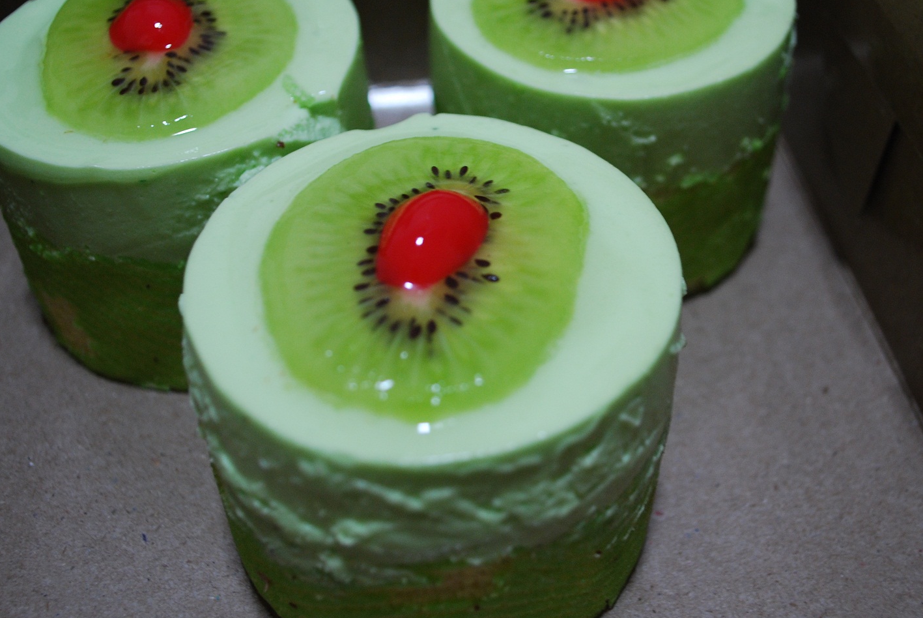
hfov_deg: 47.3
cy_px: 275
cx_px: 512
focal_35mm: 41
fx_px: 1052
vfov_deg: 32.7
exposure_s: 1/40
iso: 400
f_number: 3.8
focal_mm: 20
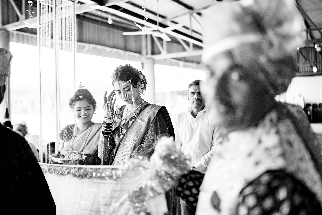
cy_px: 108
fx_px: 313
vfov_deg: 37.9
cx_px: 161
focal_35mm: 35
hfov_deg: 54.4
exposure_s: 1/640
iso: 200
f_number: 1.4
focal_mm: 35
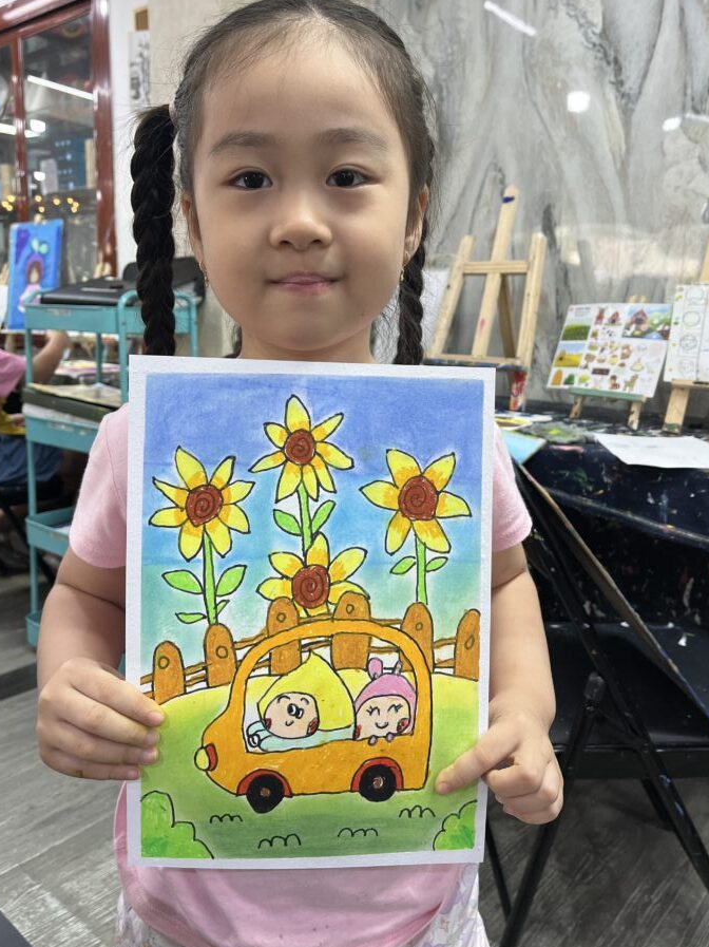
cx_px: 353
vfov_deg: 61.6
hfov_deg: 48.2
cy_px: 435
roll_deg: -0.3
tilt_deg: -10.3
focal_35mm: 29
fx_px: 793
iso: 100
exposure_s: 1/100
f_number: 1.6
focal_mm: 5.1
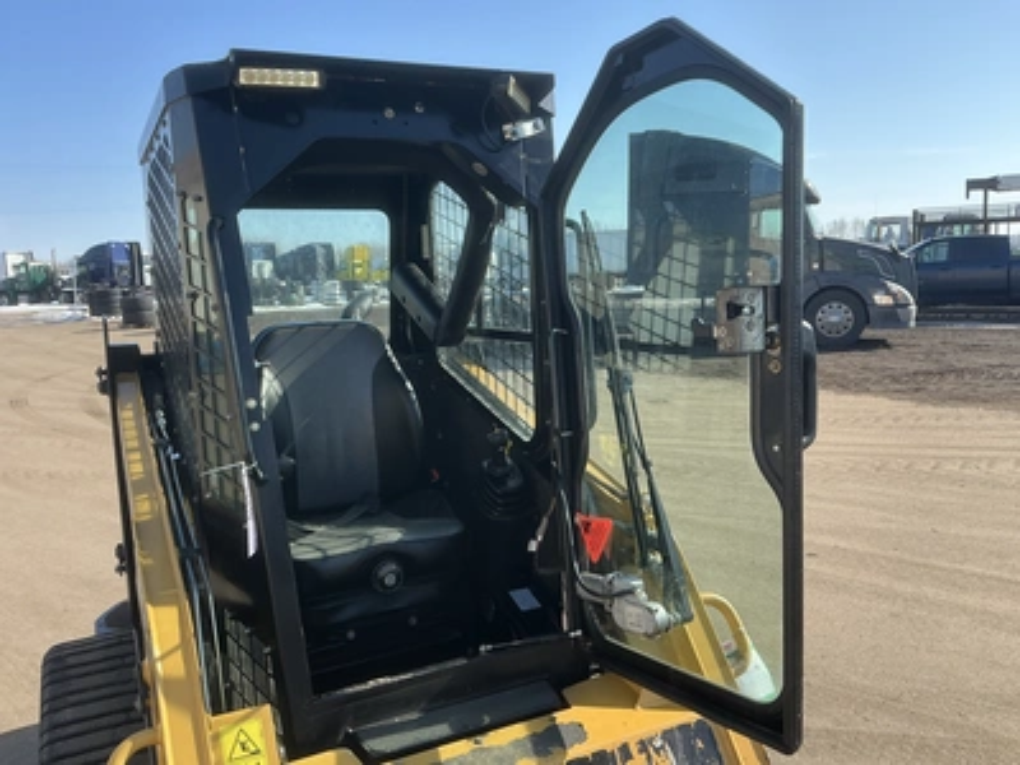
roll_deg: +0.5
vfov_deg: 49.7
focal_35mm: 28
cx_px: 510
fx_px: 825
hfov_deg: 63.4
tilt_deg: -5.2
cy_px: 382
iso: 25
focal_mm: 3
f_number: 1.8
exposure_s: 1/912
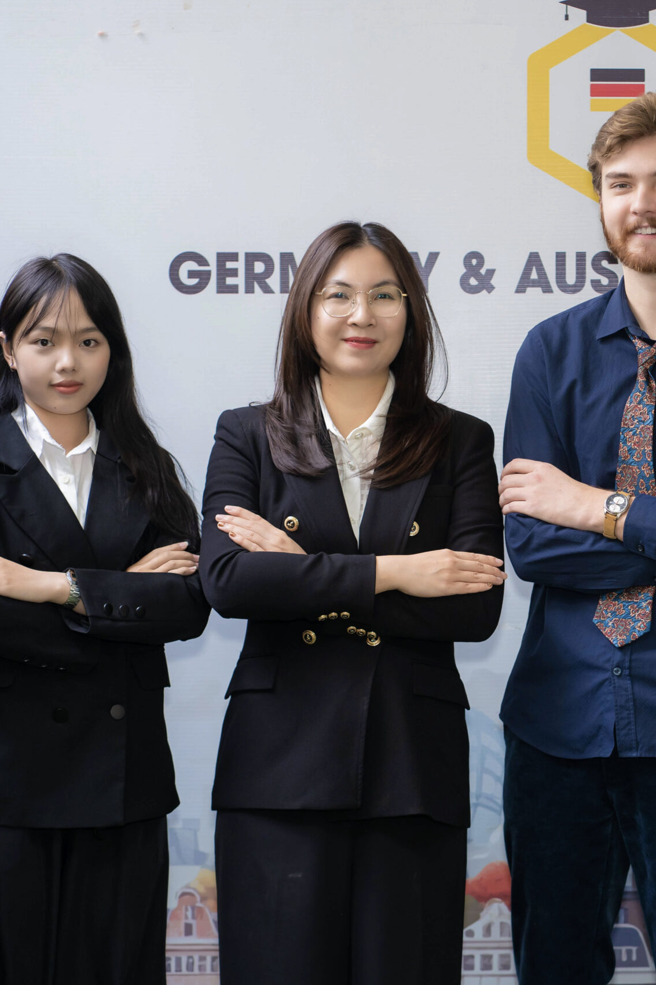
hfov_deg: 10.6
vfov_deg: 16.0
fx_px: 3499
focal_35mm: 128
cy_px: 493
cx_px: 597
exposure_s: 1/160
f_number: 3.5
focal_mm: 85
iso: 640
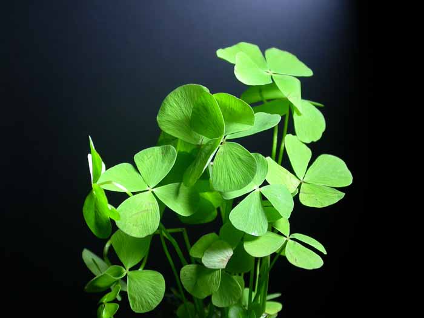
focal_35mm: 66
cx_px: 212
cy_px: 159
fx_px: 808
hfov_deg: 29.4
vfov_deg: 22.3
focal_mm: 13.8
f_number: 3.2
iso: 100
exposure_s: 1/30
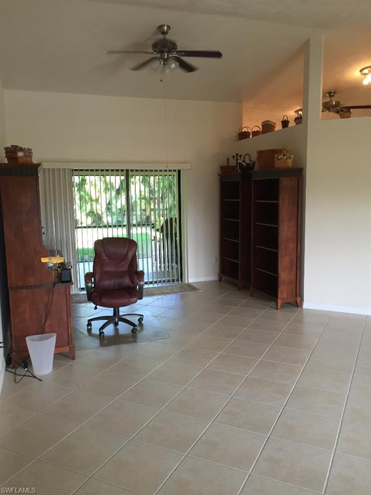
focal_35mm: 29
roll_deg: +1.5
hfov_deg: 48.2
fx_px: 414
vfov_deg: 61.7
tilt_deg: -8.9
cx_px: 186
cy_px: 248
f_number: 2.2
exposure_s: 1/30
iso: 80
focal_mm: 4.15
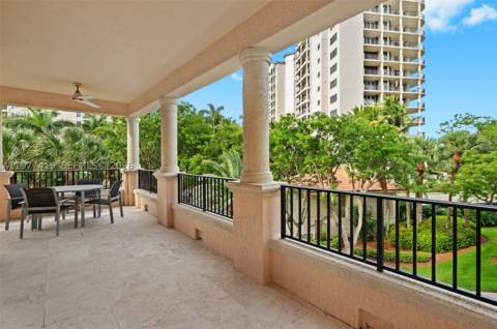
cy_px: 164
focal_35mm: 16
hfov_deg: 96.8
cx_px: 248
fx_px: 220
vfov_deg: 73.5
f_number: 8
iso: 200
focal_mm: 16
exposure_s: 1/60
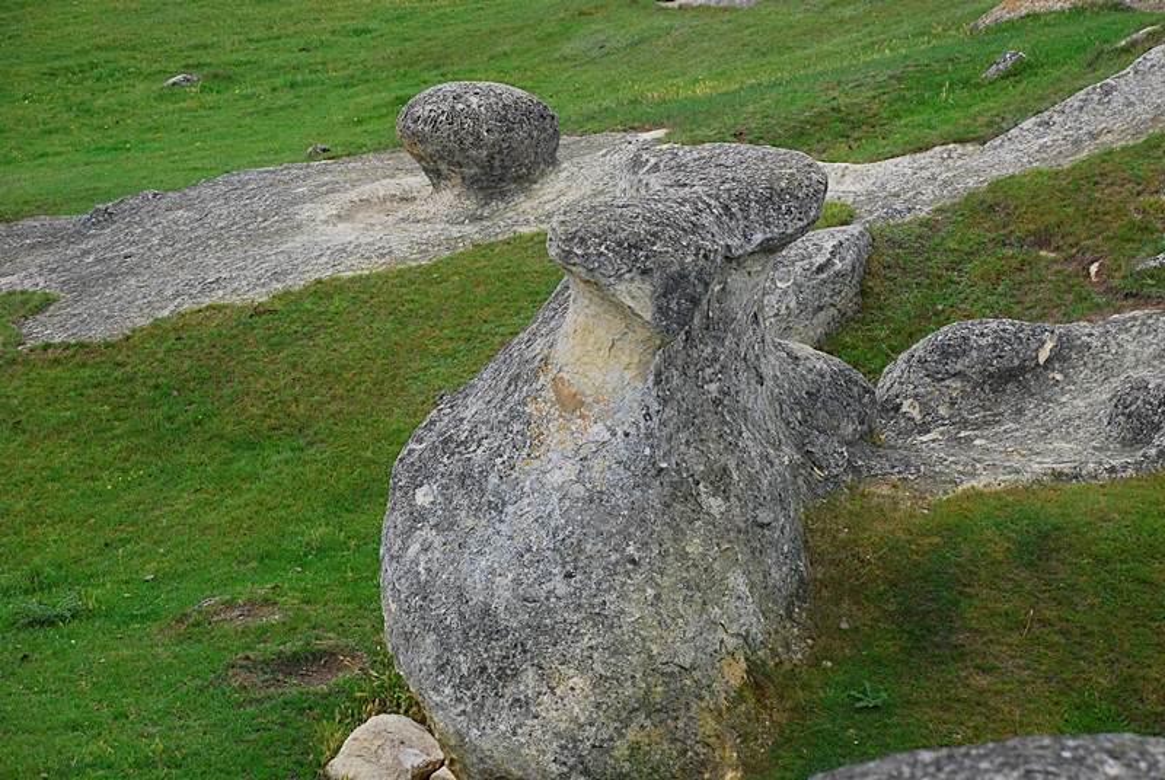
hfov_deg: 19.4
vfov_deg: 13.1
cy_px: 390
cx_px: 582
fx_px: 3403
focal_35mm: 105
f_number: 6.3
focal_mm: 70
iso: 400
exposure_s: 1/500
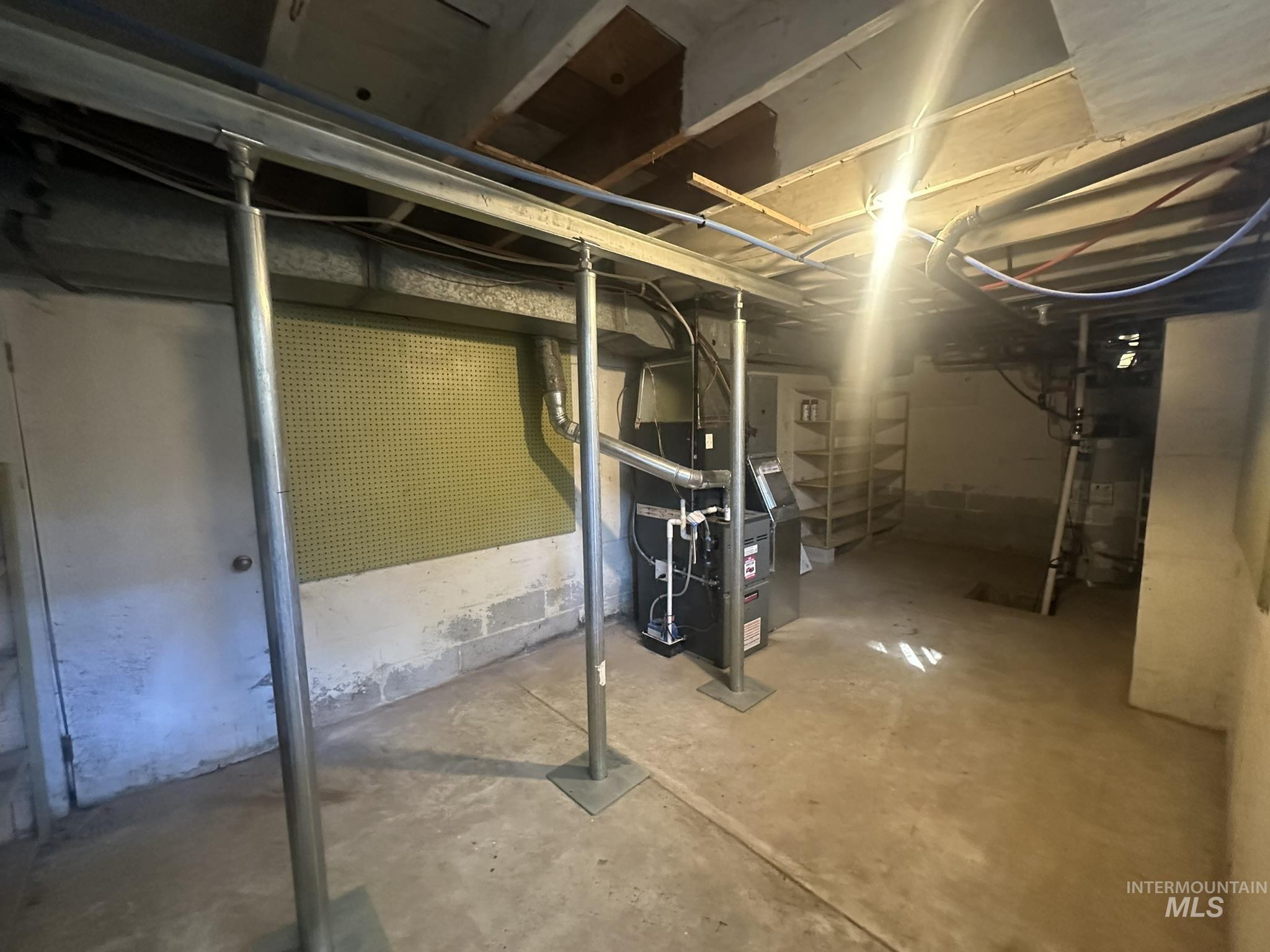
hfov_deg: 102.1
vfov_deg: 85.7
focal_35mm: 14
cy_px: 476
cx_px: 635
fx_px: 514
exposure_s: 1/60
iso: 1000
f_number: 2.2
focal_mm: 2.22
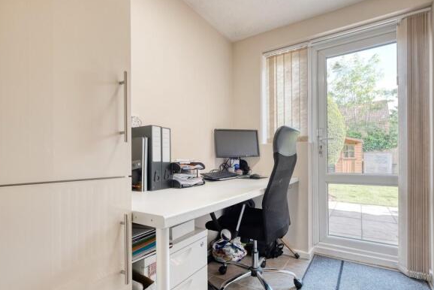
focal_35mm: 17
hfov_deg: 93.0
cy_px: 160
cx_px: 235
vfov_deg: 70.3
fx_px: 205
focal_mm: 10
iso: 200
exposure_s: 1/8
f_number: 6.4
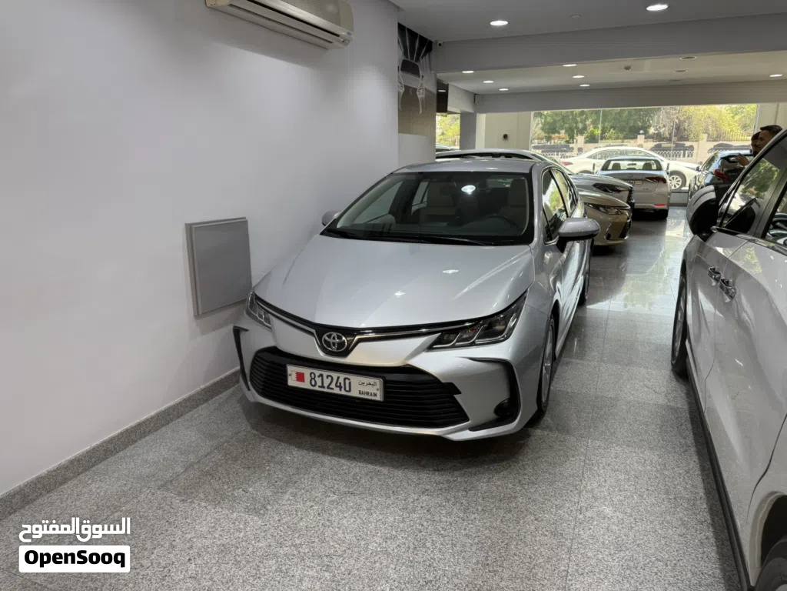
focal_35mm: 24
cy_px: 296
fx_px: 546
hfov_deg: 71.6
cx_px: 394
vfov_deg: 56.8
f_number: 1.78
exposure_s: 1/440
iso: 100
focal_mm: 6.76
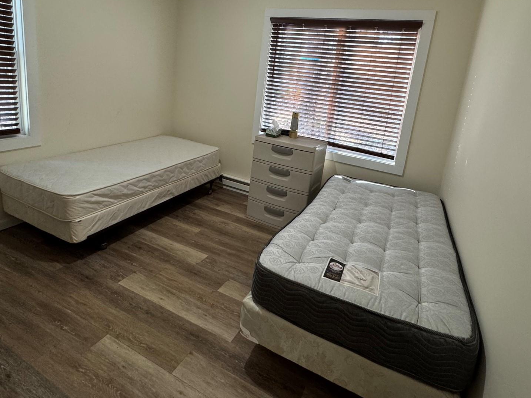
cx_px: 267
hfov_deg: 81.8
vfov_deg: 64.5
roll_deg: -6.6
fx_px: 307
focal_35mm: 20
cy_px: 137
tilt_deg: -11.5
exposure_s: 1/60
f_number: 2.2
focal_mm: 2.22
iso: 200
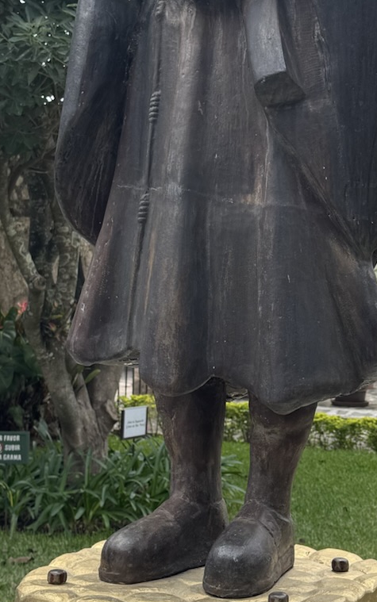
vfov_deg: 30.5
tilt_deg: +1.8
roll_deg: +0.0
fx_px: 1100
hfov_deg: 19.3
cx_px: 278
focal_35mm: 67
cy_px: 246
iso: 80
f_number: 1.78
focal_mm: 6.76
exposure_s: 1/1637
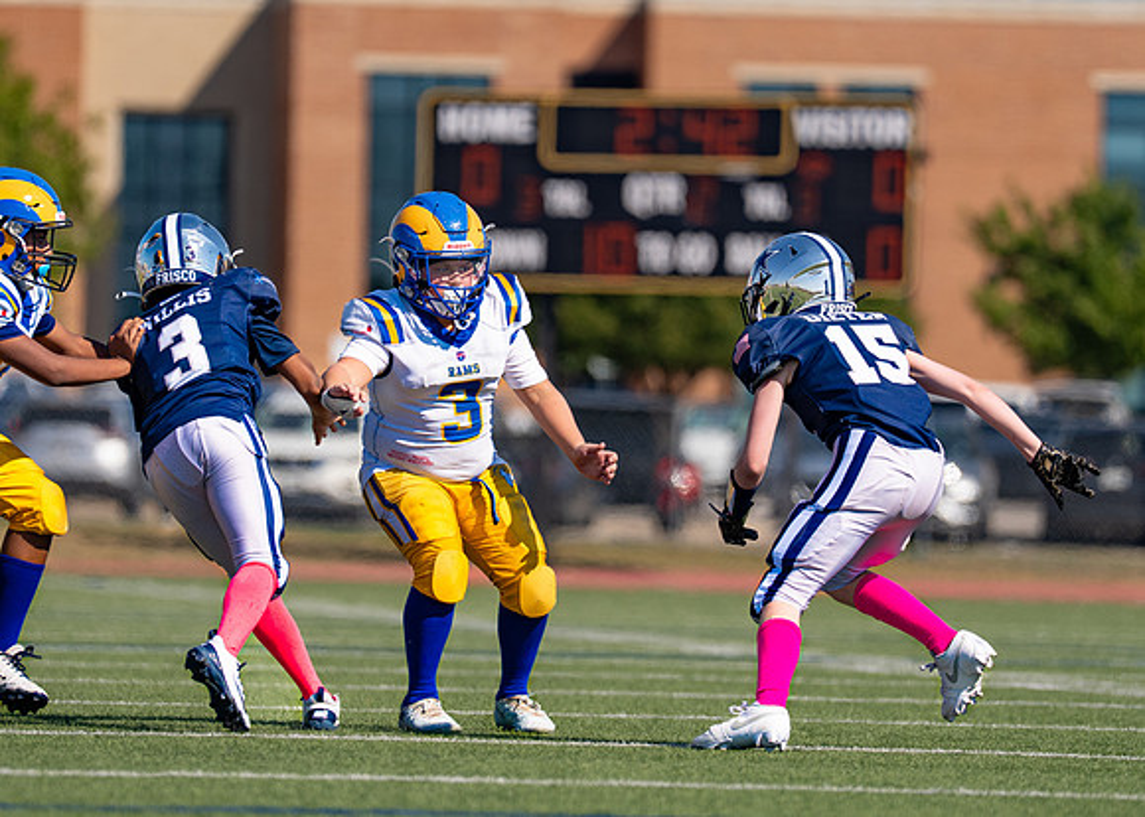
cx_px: 564
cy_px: 340
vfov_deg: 3.7
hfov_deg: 5.2
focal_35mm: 391
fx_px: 12696
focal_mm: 200
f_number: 2.8
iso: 100
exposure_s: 1/2500
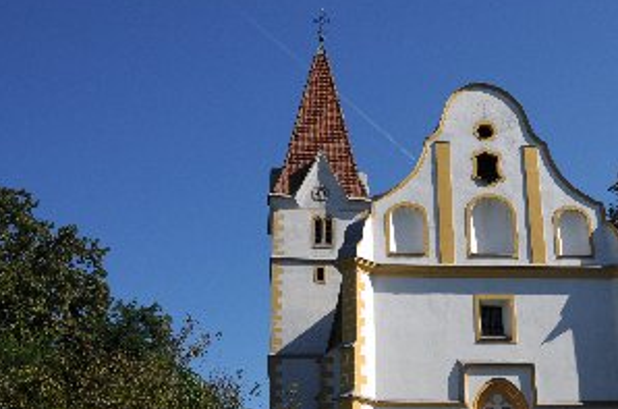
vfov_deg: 24.9
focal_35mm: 54
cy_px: 249
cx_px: 422
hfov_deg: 36.5
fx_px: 925
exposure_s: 1/500
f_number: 11
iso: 250
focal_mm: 24
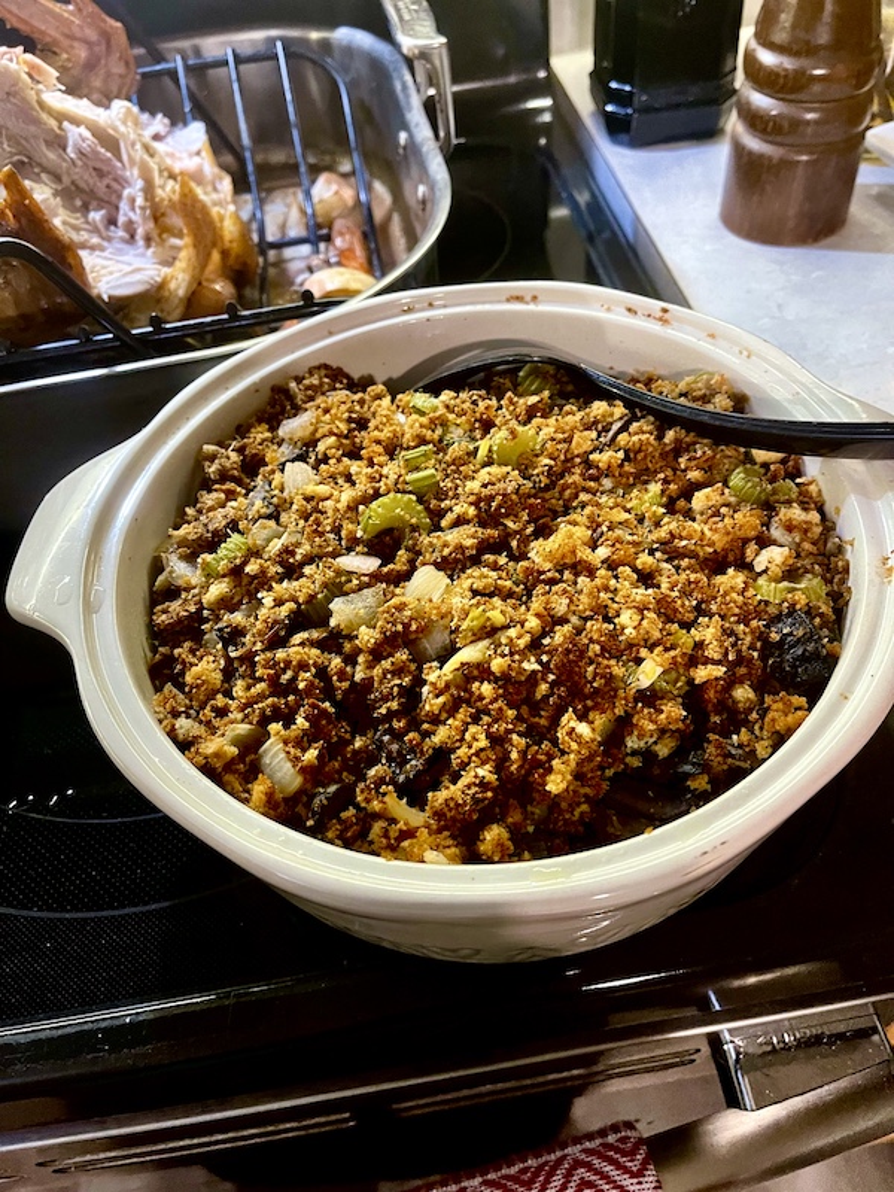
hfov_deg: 54.9
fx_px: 861
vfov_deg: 69.4
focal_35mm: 25
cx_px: 447
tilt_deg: -49.4
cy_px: 596
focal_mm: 5.1
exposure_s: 1/60
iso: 500
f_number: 1.6
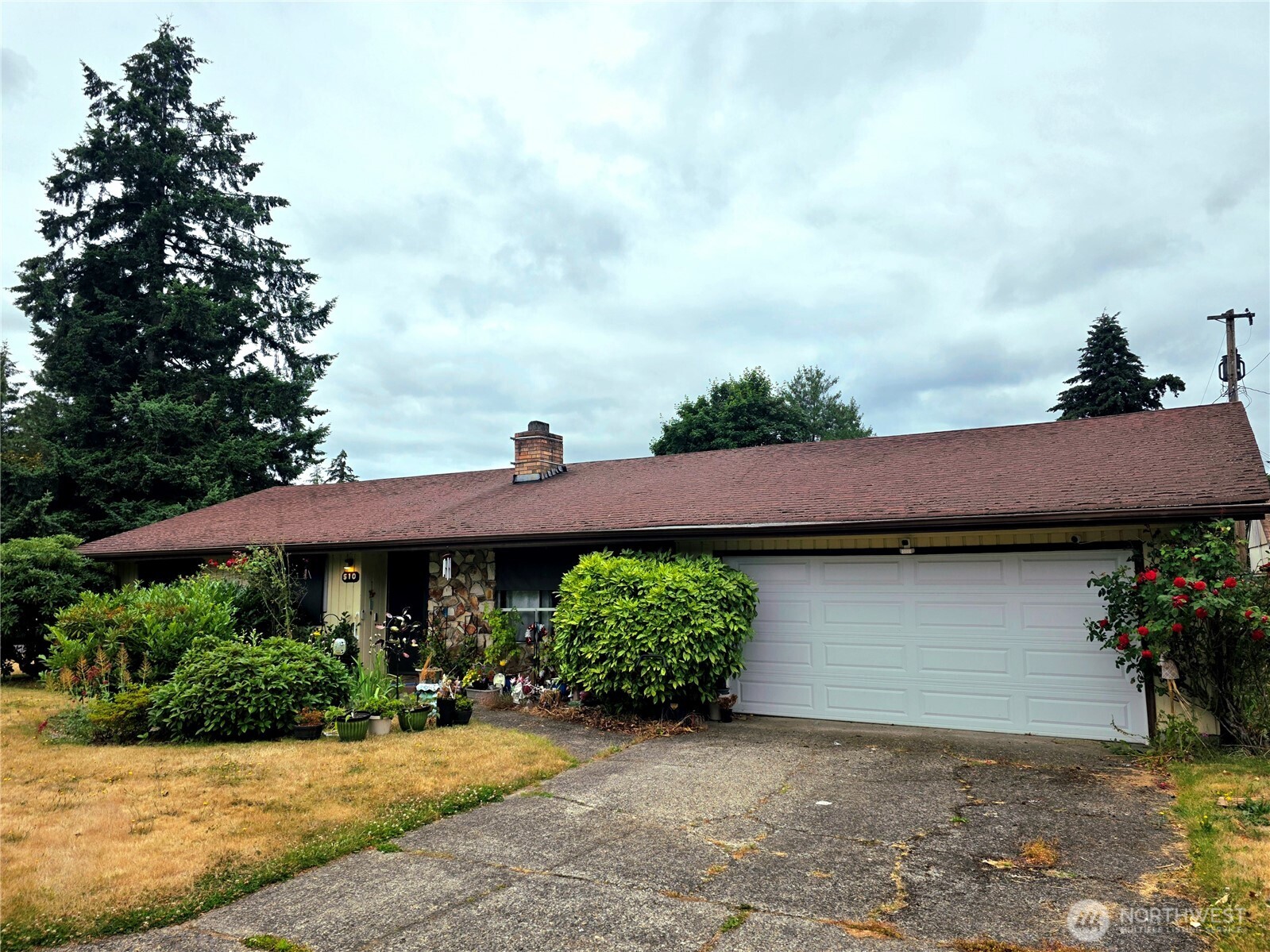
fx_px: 844
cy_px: 476
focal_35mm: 23
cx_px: 635
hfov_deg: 73.9
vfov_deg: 58.9
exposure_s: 1/3333
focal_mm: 6.3
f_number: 1.7
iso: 80
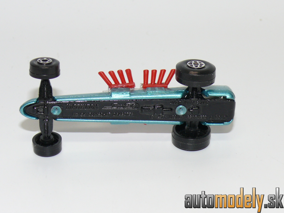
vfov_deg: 14.1
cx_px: 142
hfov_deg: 18.7
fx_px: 861
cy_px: 106
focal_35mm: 105
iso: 100
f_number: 4
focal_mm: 13.7
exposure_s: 1/30
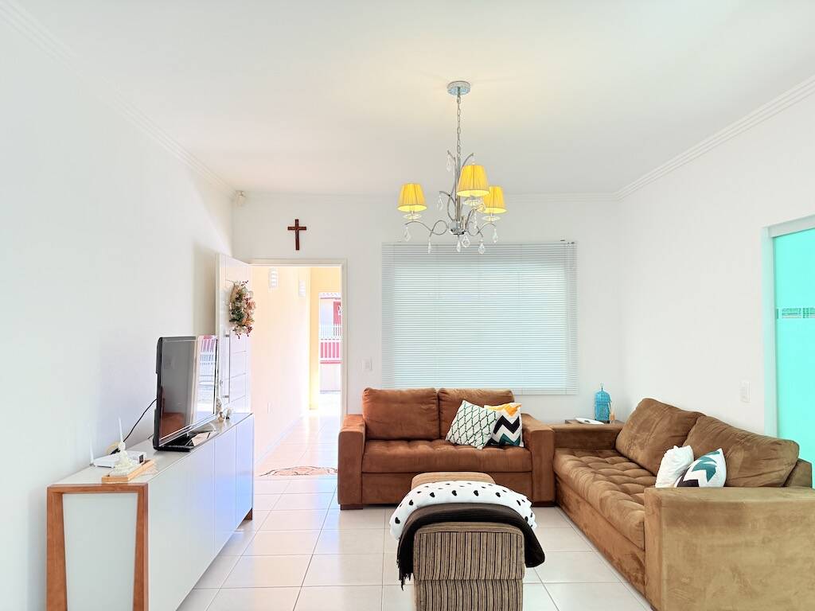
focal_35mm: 24
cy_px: 306
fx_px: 565
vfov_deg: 56.8
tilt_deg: +1.6
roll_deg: -0.2
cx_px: 408
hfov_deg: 71.6
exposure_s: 1/120
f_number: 1.78
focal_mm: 6.76
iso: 100
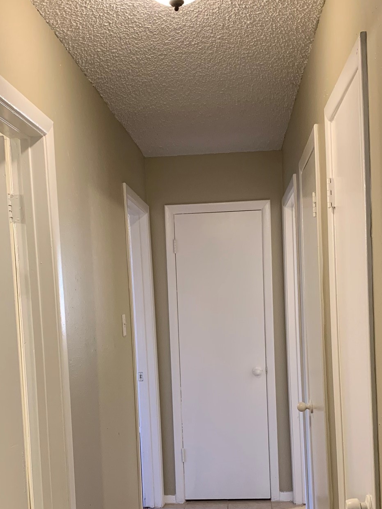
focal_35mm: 43
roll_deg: +2.6
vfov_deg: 43.3
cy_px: 337
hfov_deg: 33.6
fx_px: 632
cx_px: 204
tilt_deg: -2.5
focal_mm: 4.25
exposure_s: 1/60
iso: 160
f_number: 1.8
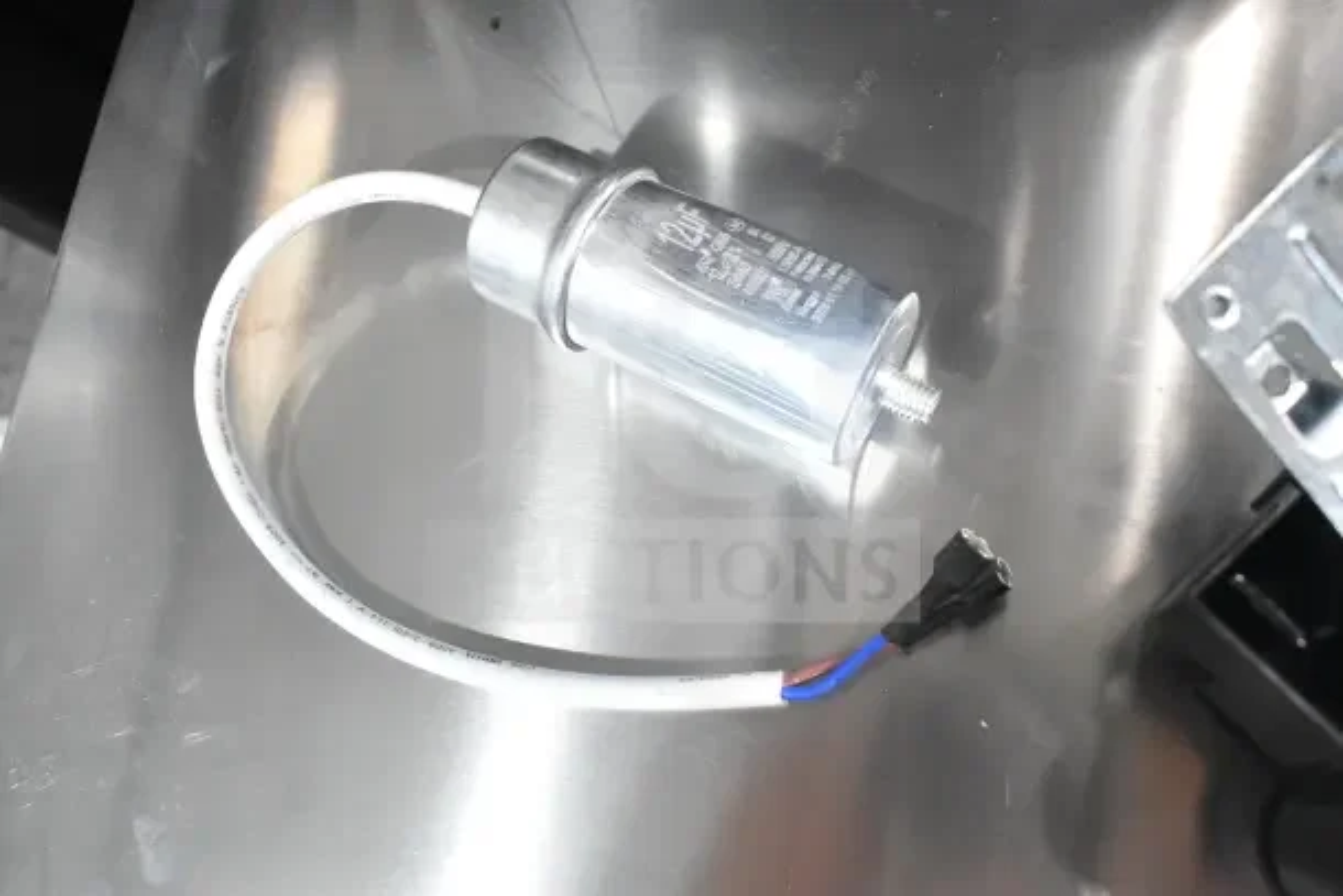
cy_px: 448
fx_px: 1231
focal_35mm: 33
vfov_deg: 40.0
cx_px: 672
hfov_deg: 57.2
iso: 6400
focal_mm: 22
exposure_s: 1/125
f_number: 5.6
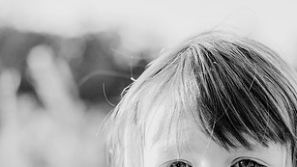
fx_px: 780
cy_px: 182
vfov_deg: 12.1
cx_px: 175
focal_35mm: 99
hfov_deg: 21.5
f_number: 2.8
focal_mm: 50
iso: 500
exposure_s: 1/1000
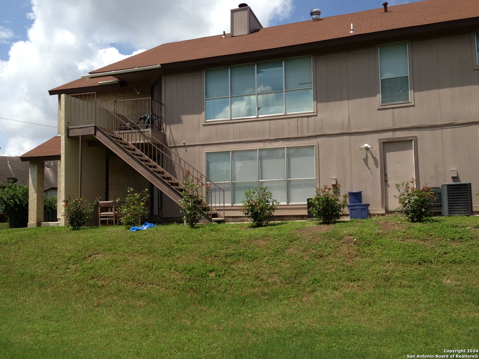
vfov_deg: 42.9
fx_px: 457
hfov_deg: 55.4
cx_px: 240
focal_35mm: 33
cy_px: 180
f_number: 2.4
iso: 50
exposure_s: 1/1869
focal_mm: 4.13
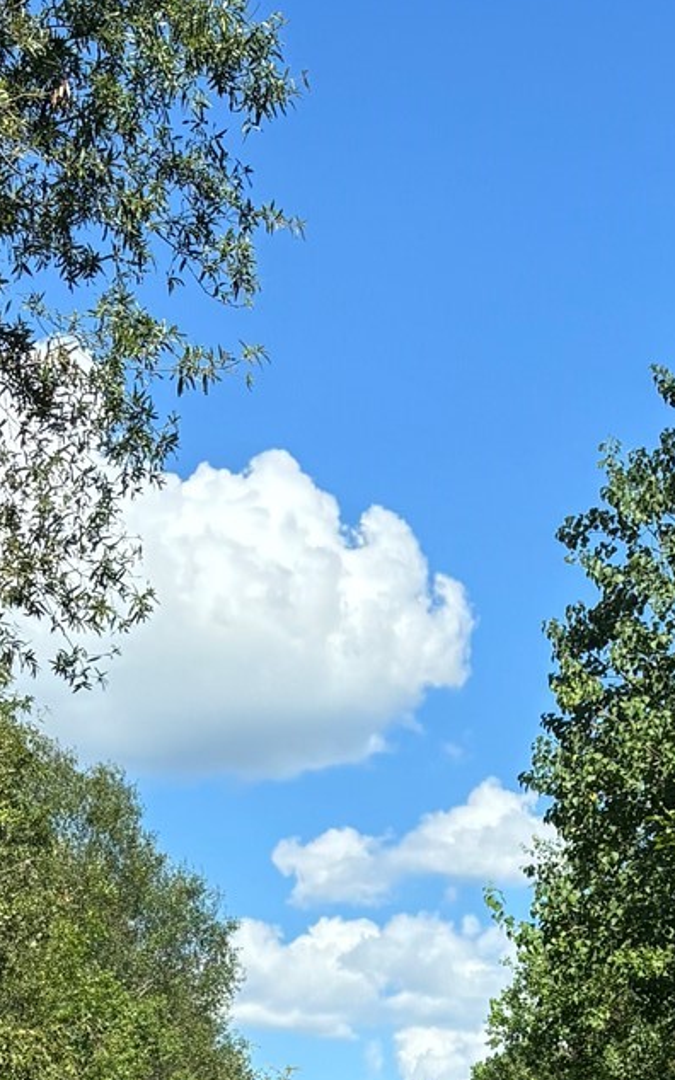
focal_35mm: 89
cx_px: 291
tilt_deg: -4.0
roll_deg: +0.4
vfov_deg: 20.2
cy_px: 1596
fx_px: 2621
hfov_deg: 14.7
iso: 50
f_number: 1.6
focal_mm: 5.96
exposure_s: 1/1845
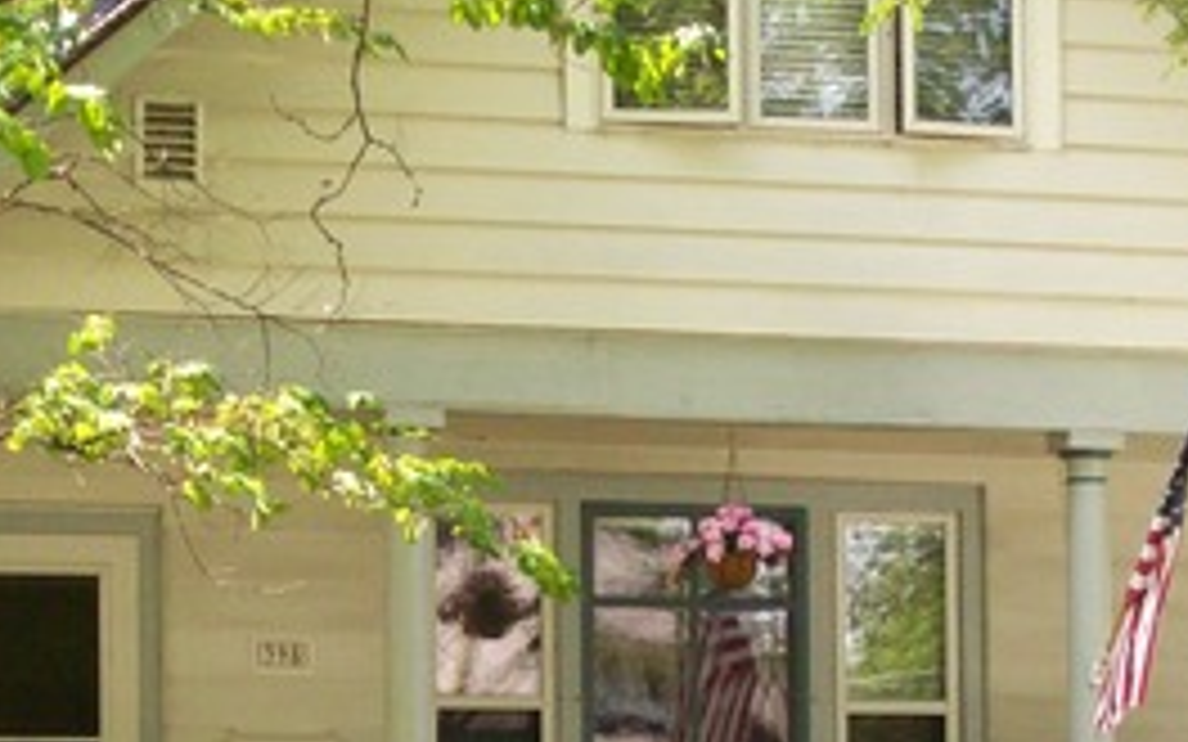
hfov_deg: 11.6
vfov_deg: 7.3
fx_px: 5828
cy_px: 760
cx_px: 608
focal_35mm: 180
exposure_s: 1/218
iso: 200
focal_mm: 11.6
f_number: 3.8
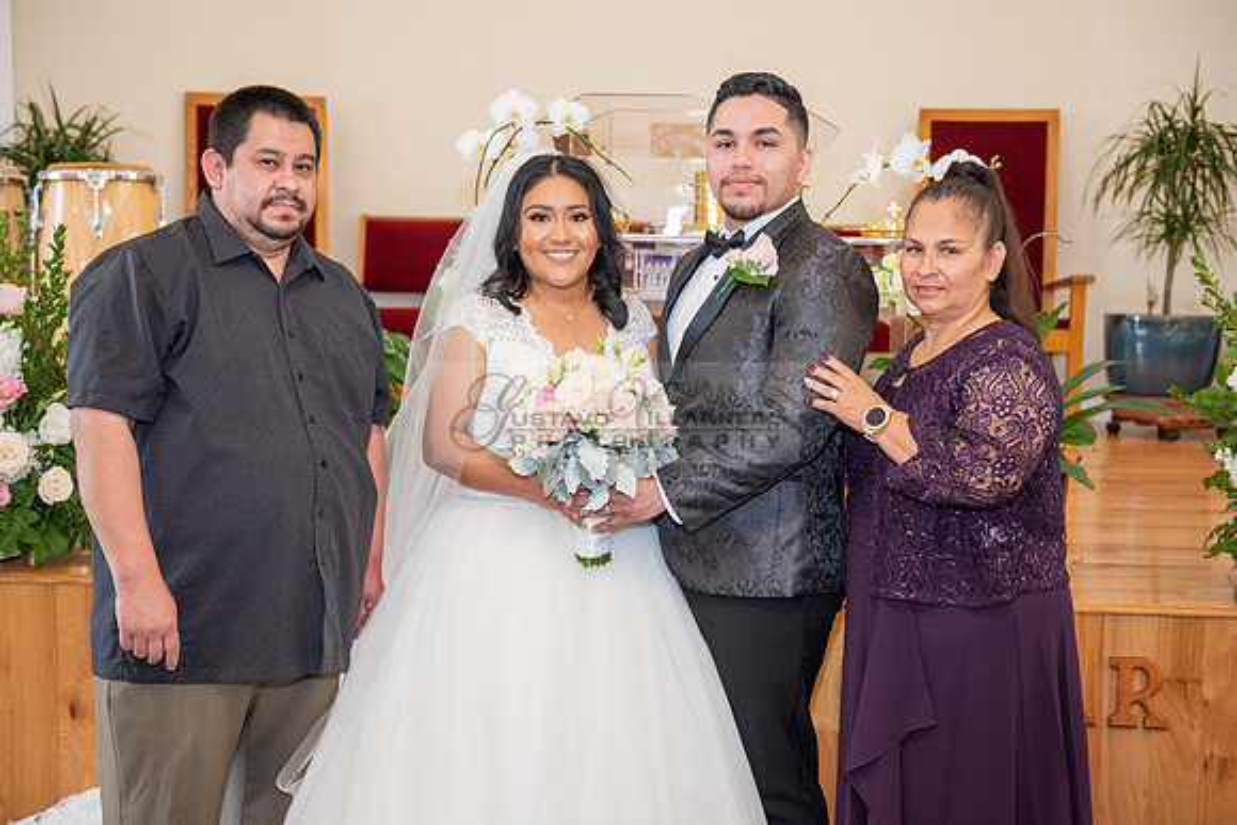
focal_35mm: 50
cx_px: 618
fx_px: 1718
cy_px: 412
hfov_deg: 39.6
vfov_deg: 27.0
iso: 1000
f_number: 3.5
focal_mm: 50
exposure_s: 1/160
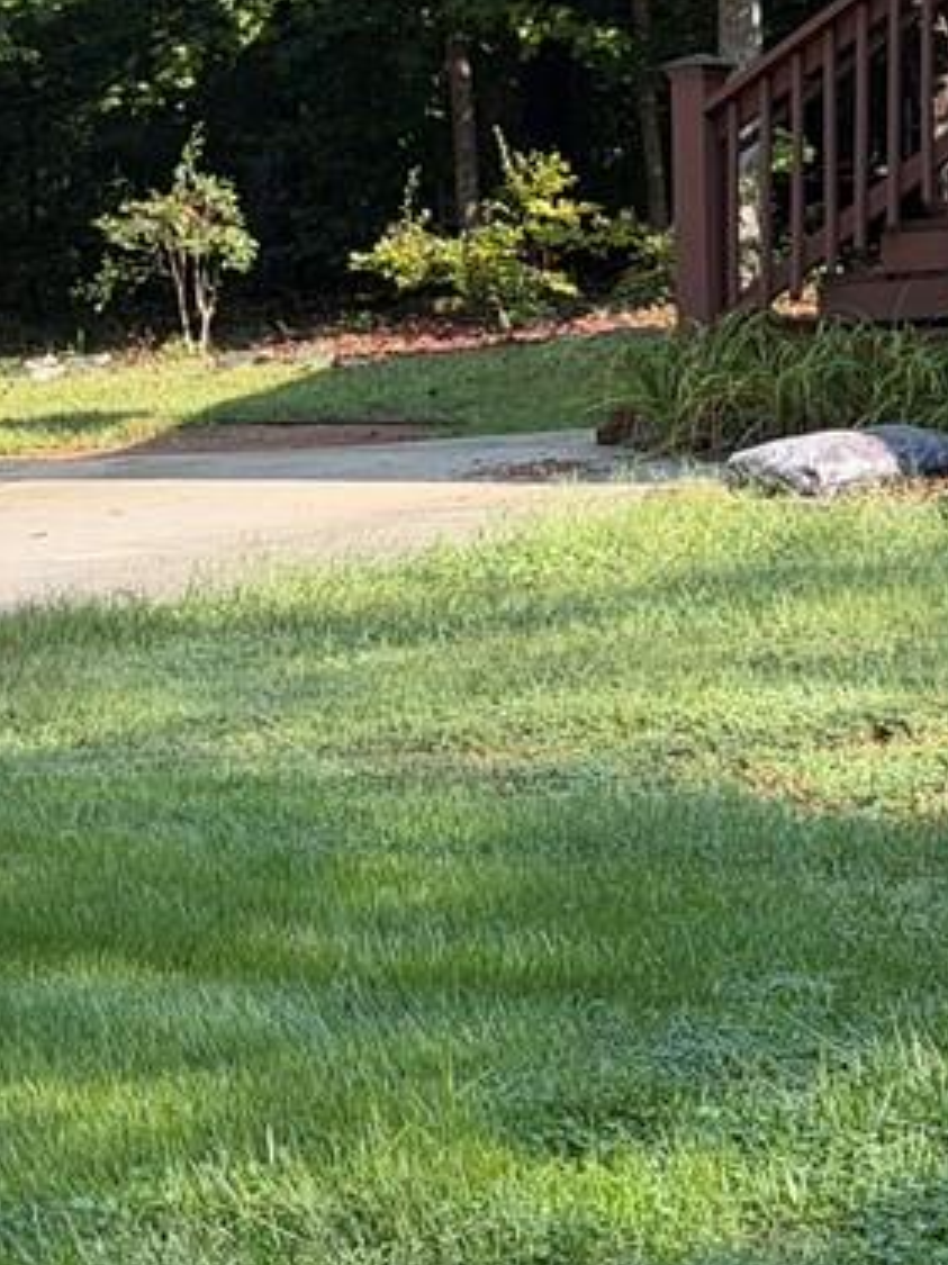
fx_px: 4786
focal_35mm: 131
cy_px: 152
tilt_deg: +3.6
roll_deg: +0.5
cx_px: -681
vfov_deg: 14.9
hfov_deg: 10.7
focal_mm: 6.76
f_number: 1.78
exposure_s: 1/1149
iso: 80
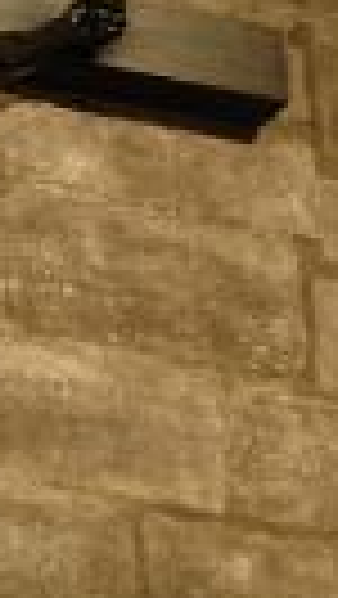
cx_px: -291
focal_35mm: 216
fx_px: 3435
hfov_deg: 5.5
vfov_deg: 10.0
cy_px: 450
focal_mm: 38
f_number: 5.6
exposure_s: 1/2
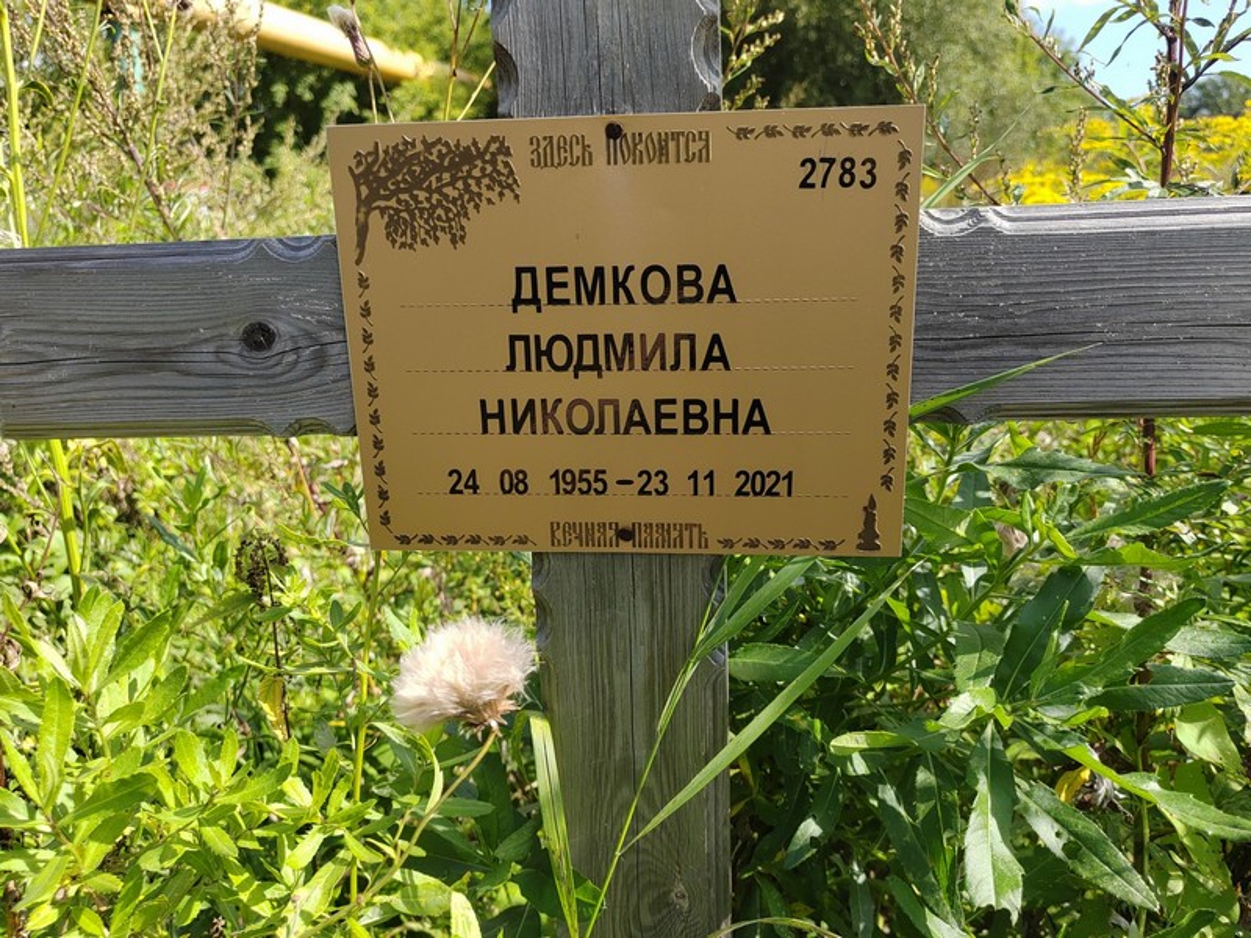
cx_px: 626
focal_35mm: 27
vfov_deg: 51.4
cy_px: 469
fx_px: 976
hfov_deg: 65.3
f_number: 1.9
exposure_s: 1/910
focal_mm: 5.52
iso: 100
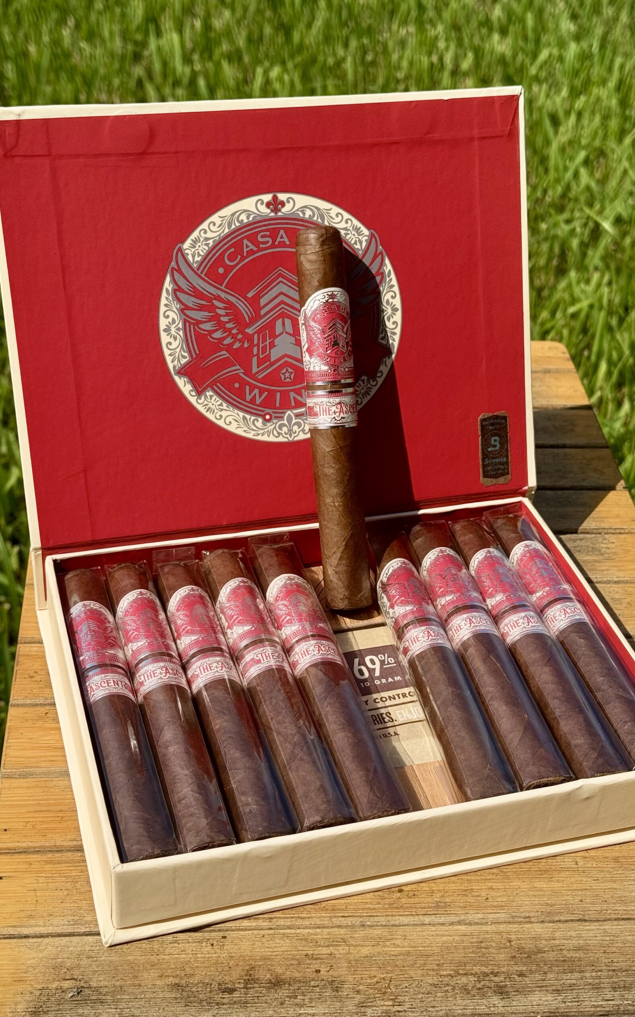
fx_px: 1412
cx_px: 337
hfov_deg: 25.3
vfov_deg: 39.6
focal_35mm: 51
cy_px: 508
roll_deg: -2.3
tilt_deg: -36.6
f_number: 1.78
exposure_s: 1/5848
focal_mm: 6.76
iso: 64
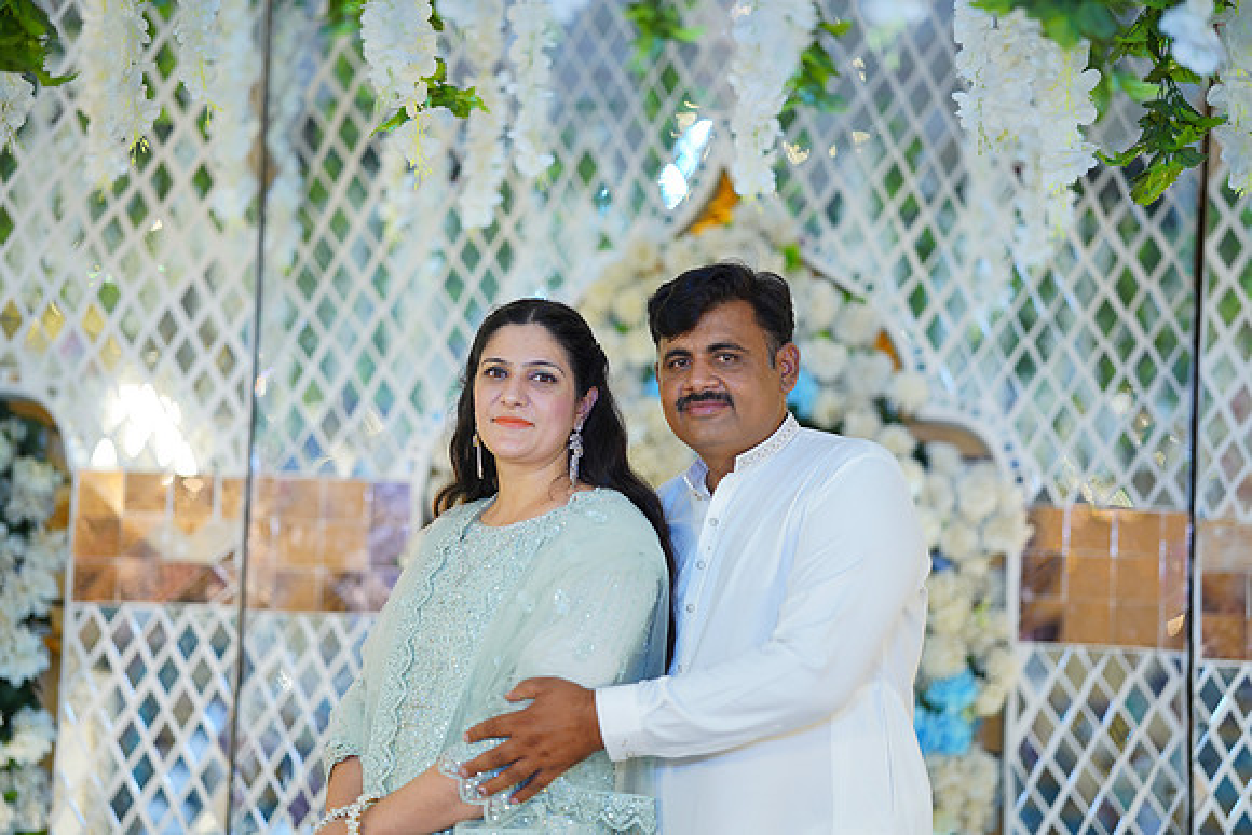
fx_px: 2957
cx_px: 626
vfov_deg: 16.1
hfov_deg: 23.9
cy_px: 418
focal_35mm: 85
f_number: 1.4
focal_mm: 85
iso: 100
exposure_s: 1/160
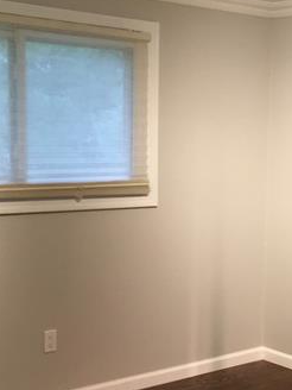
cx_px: 220
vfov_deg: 28.5
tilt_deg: -8.6
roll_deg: -0.9
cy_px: 239
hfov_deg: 21.4
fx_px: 765
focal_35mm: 68
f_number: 2.2
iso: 160
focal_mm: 4.15
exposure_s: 1/30
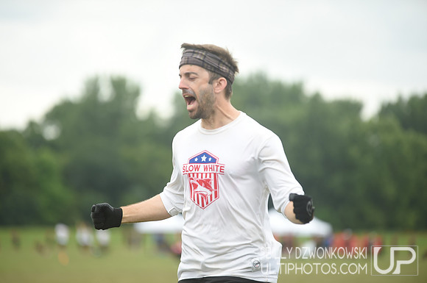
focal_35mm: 185
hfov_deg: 11.1
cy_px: 142
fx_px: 2191
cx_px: 214
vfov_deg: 7.4
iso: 320
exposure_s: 1/1000
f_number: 2.8
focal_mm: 185
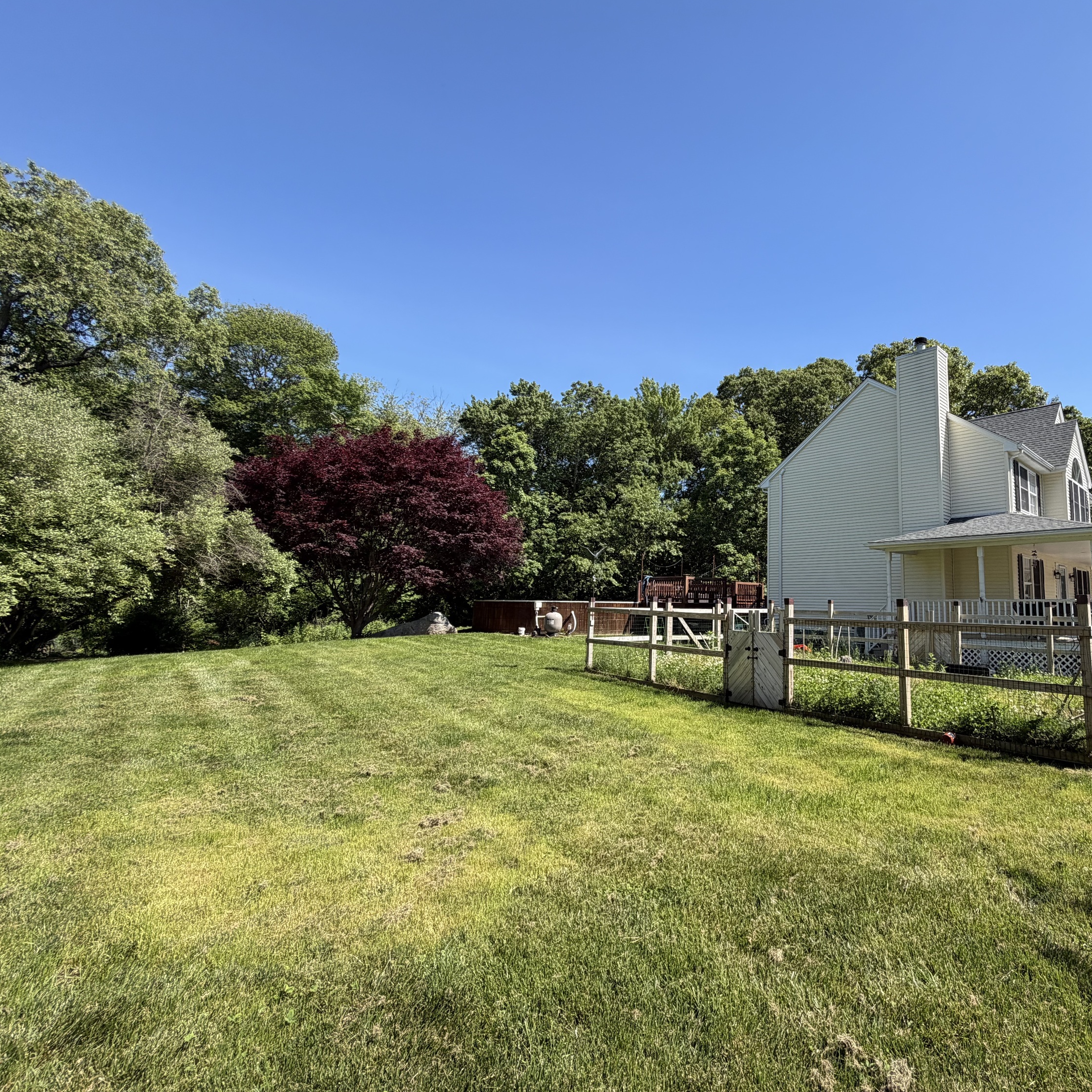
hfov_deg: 81.1
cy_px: 534
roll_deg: -1.4
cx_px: 730
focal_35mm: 17
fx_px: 607
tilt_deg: +6.9
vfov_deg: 84.0
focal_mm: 2.22
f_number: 2.2
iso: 32
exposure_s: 1/770
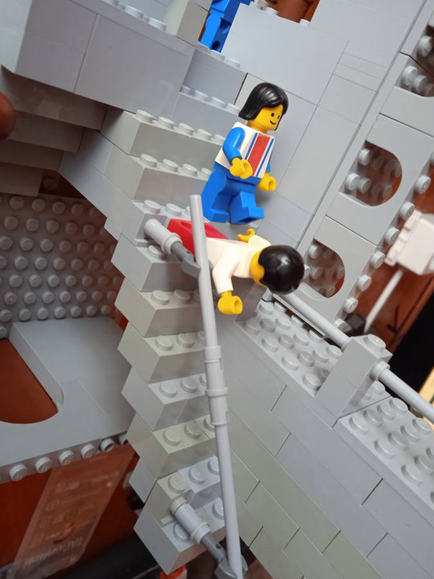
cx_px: 217
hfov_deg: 49.7
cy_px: 290
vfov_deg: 63.4
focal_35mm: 28
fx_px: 468
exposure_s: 1/20
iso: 803
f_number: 2.2
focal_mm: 3.43
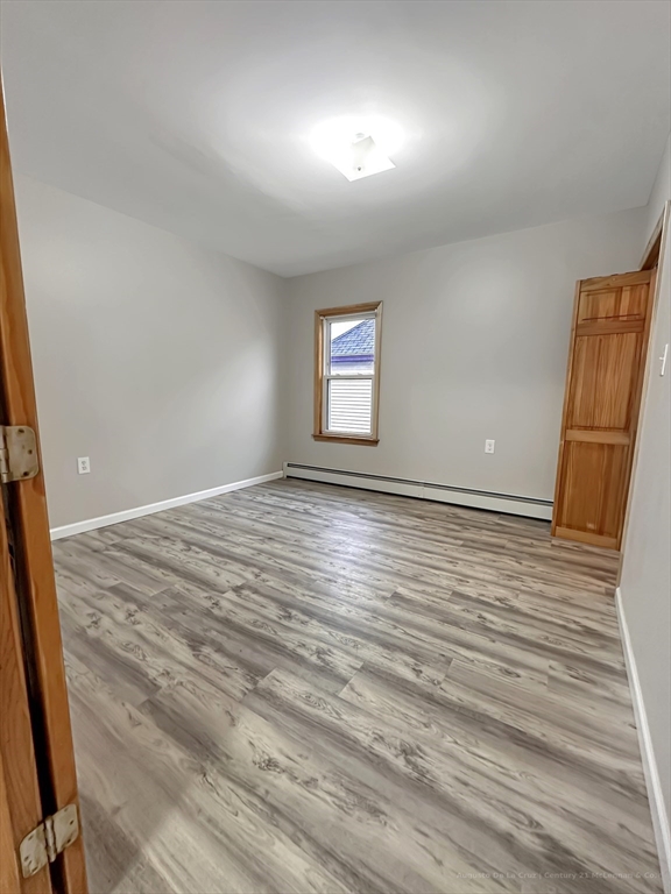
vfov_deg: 102.1
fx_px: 362
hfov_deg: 85.7
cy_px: 447
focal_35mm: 14
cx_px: 336
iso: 200
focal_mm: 2.22
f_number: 2.2
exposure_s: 1/60
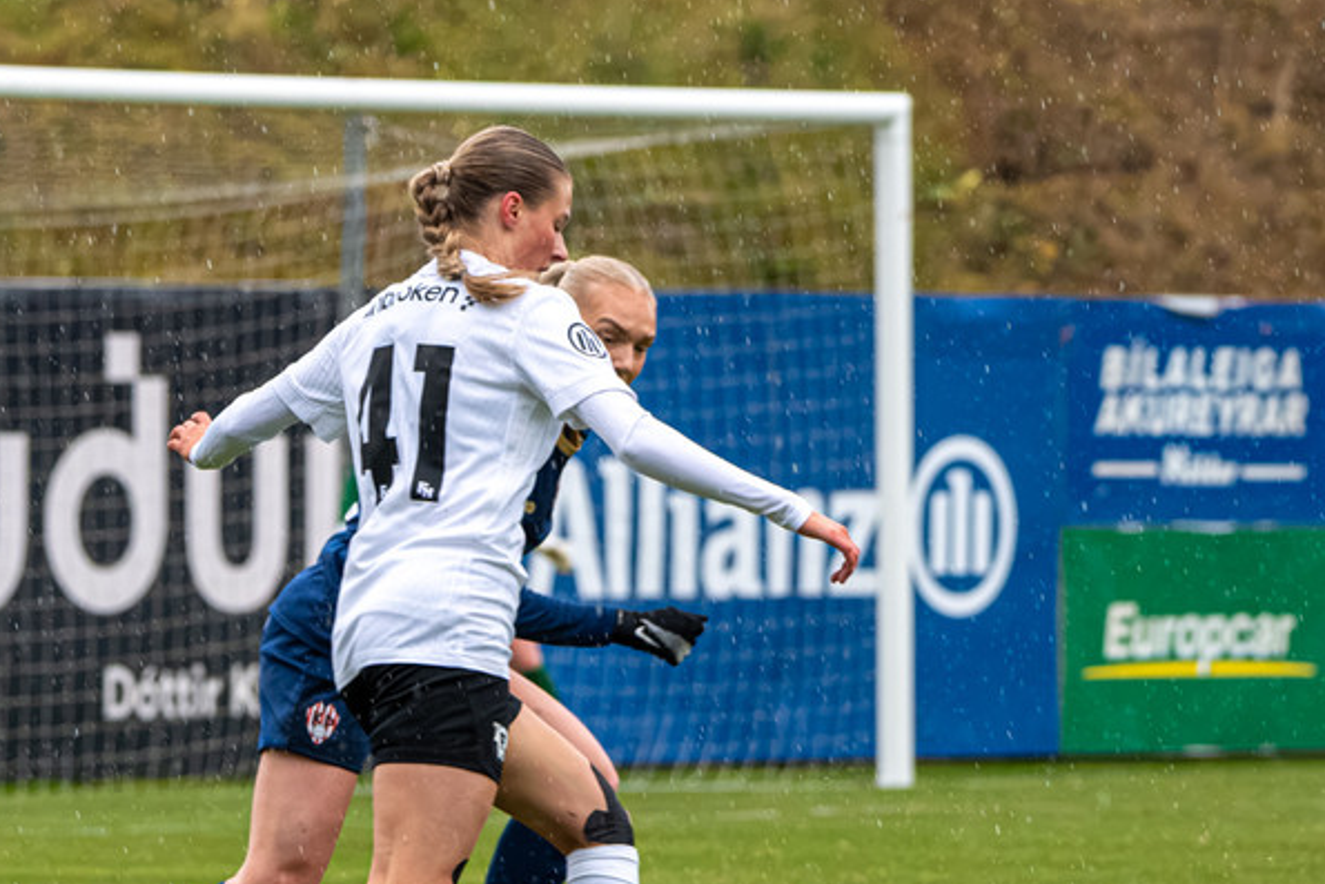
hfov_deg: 5.2
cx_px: 257
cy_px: 689
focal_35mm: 398
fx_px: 14651
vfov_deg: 3.5
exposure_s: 1/800
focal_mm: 180
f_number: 5.6
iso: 2800
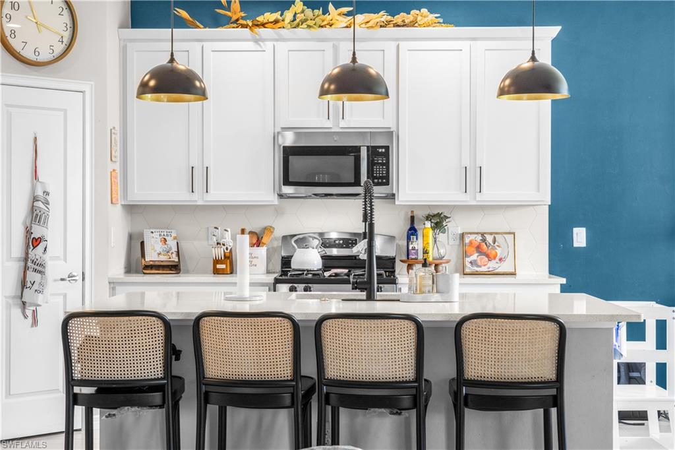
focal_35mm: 57
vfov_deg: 23.8
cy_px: 225
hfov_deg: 35.1
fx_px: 1068
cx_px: 338
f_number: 9
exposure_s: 1/5
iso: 200
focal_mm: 38
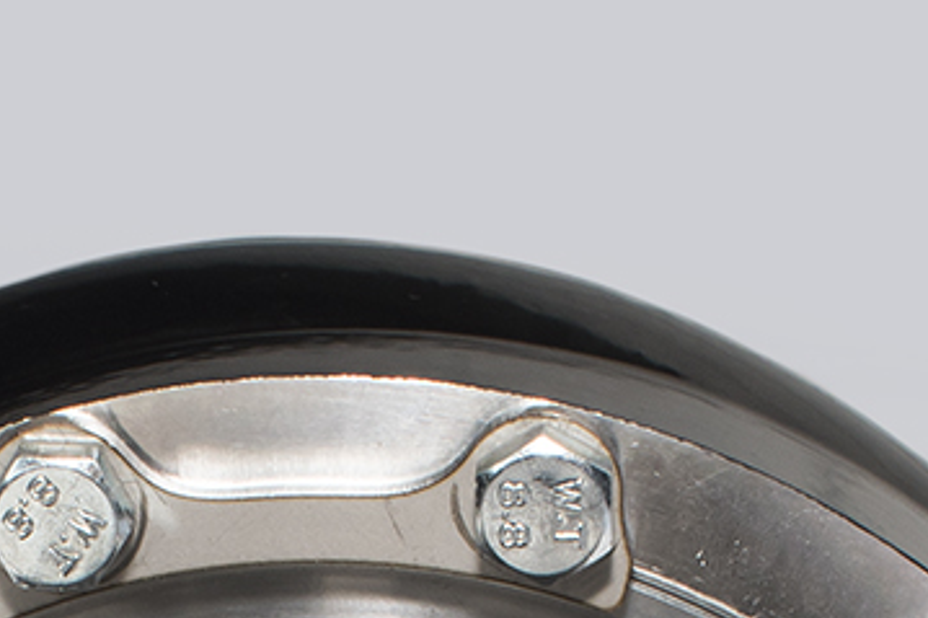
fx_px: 6029
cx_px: 194
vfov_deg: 5.7
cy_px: 1478
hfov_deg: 8.8
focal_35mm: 234
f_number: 13
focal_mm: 28
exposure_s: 1/10
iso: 100
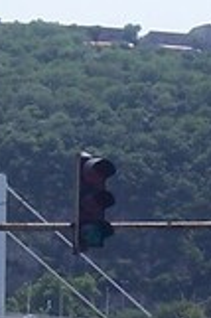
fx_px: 2185
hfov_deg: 5.5
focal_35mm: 248
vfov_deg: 8.3
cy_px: 201
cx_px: 107
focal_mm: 6.2
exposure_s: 1/640
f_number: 4.5
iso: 80
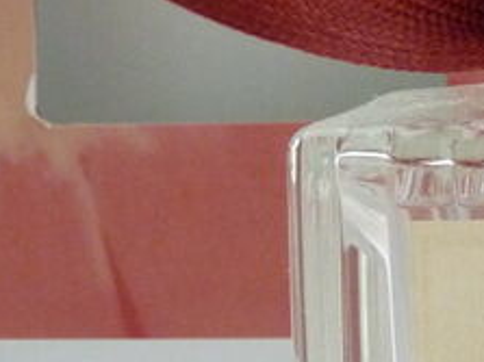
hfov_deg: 15.9
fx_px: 1691
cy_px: -39
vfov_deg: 12.0
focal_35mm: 121
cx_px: 508
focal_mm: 4.8
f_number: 2.8
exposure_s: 1/20
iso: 400
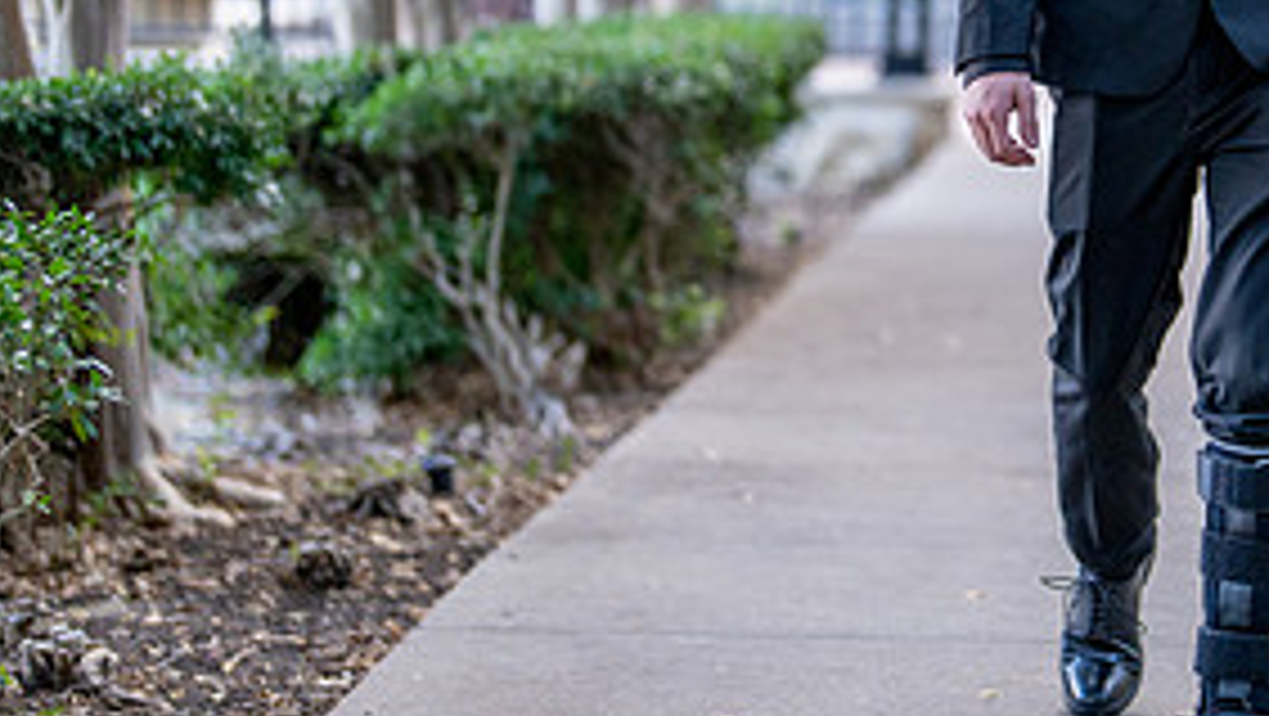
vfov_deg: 9.2
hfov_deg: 16.1
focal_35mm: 131
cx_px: 1239
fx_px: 4411
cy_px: 44
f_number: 1.2
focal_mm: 50
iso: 400
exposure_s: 1/1000
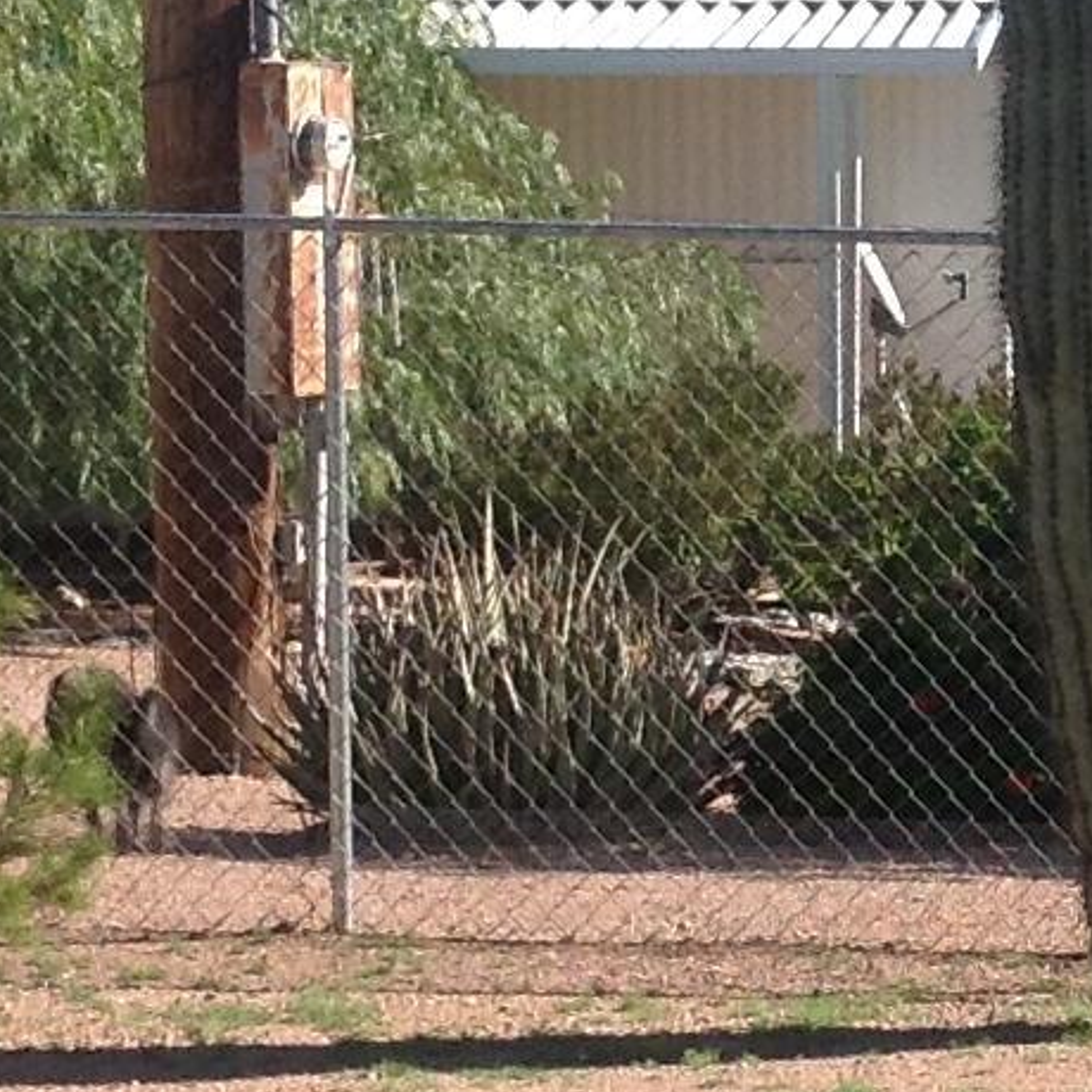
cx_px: 1500
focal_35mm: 174
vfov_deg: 10.0
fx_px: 6210
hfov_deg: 9.8
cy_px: 655
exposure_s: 1/1513
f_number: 2.4
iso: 50
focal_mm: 4.28
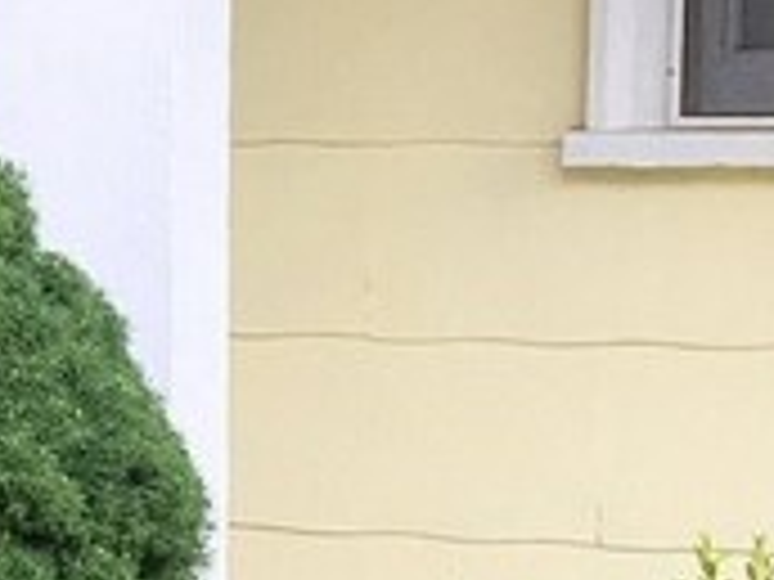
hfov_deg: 10.2
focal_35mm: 173
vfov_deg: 8.6
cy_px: 265
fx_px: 3868
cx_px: -976
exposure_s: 1/120
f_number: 2.2
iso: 32
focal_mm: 4.15
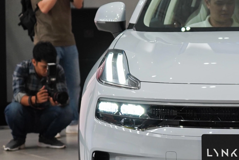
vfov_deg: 7.3
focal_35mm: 187
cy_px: 83
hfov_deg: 10.9
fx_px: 1241
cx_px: 259
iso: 1000
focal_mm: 71
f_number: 4
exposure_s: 1/200
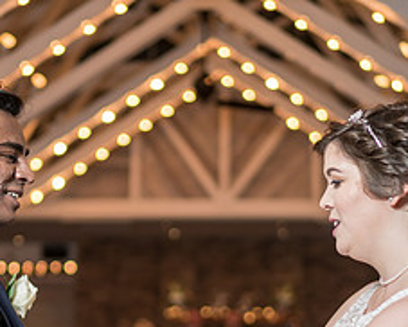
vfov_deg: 17.6
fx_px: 1039
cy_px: 290
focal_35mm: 86
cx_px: 162
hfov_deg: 22.2
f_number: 1.4
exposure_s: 1/200
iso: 200
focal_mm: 35
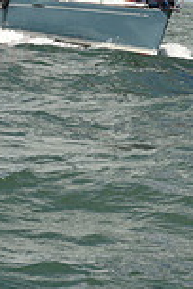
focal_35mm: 303
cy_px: -249
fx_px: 2436
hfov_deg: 4.5
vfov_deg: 6.6
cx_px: 186
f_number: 13
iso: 320
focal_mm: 80
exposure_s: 1/800
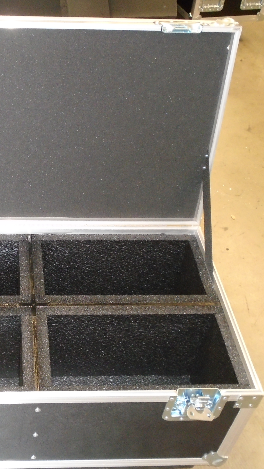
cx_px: 34
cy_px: 239
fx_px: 573
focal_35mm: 46
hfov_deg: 25.3
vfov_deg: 44.6
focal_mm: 5.5
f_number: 3.5
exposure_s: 1/40
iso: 500
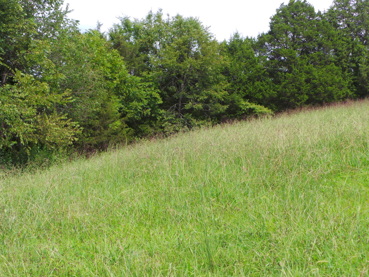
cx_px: 184
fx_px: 544
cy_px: 138
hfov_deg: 37.5
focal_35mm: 51
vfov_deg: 28.6
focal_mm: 9.2
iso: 100
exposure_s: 1/500
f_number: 3.8
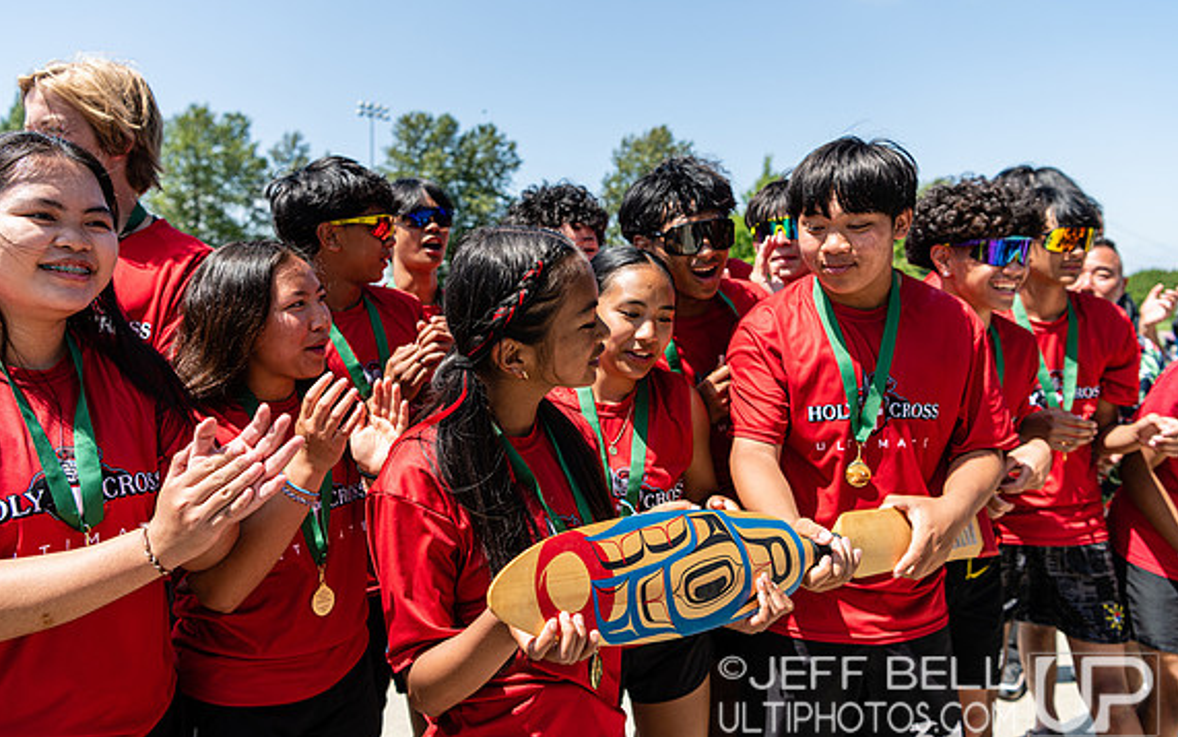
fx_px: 931
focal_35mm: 29
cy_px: 358
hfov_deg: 64.6
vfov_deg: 43.2
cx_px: 582
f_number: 4
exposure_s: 1/640
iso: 100
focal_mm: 28
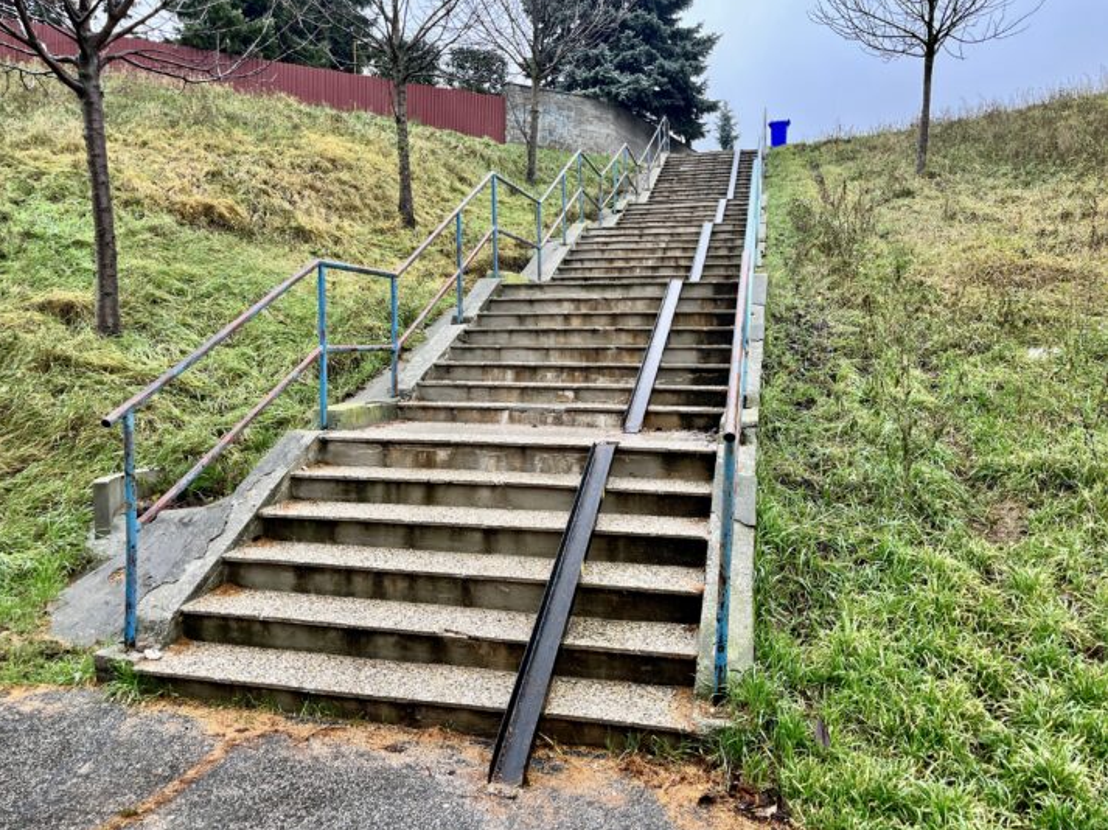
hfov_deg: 65.3
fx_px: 864
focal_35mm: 27
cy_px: 406
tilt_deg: -4.2
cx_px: 535
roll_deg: +0.5
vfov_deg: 51.3
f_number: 1.6
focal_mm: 5.1
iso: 50
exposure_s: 1/143
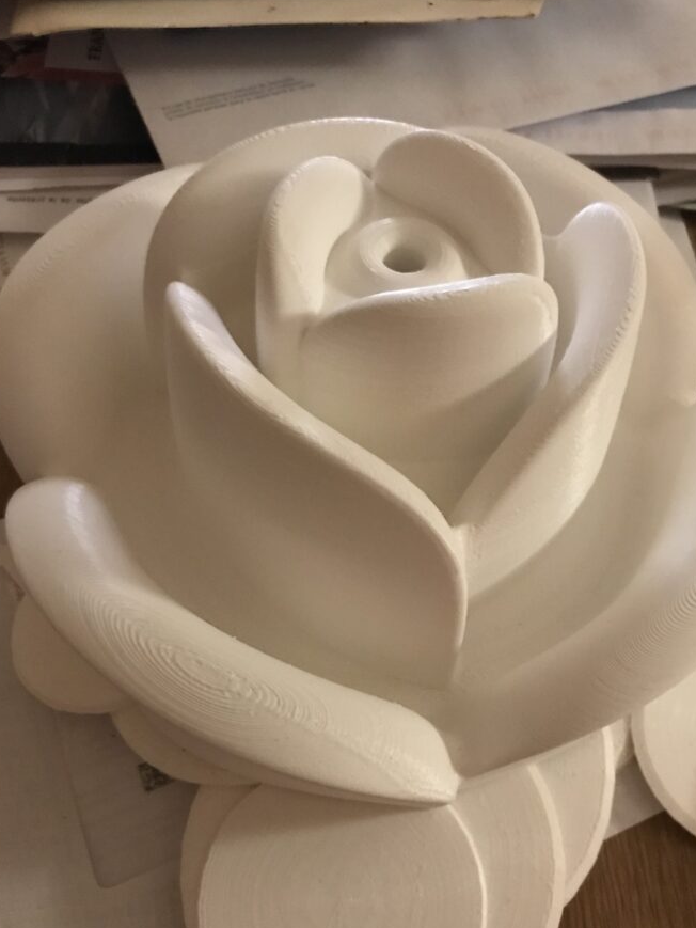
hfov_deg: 42.9
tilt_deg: -62.0
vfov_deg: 55.3
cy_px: 507
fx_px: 884
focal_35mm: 33
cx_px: 394
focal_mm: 3.99
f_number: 1.8
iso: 80
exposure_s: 1/4
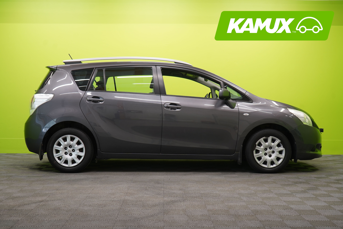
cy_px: 114
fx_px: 457
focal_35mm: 48
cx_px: 172
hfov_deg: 41.1
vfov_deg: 28.1
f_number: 5
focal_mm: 48
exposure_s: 1/30
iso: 400
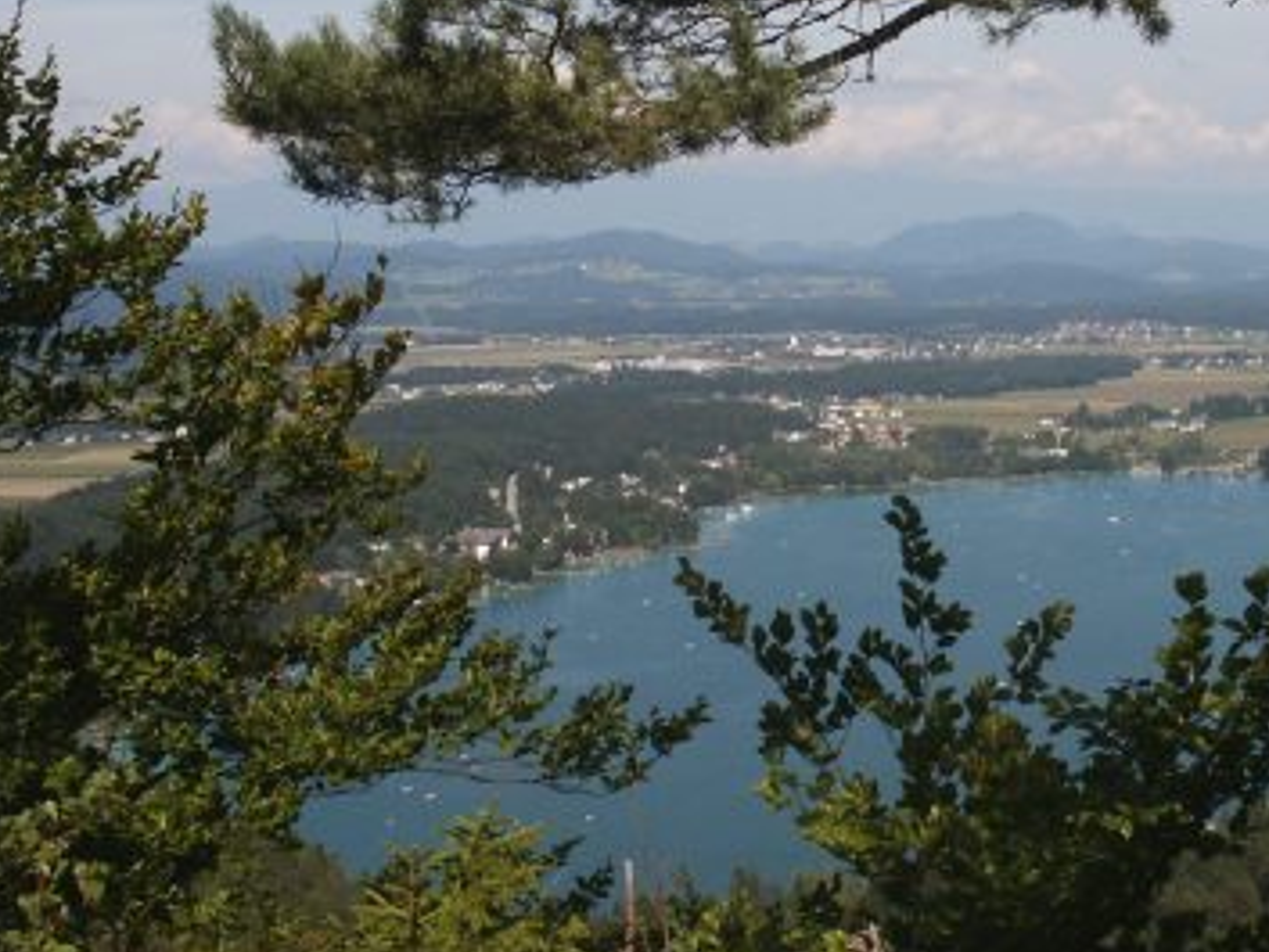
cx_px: 1060
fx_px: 2494
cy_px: 417
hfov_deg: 27.8
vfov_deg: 21.6
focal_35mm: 68
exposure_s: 1/350
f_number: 6.7
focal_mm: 8.38
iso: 64
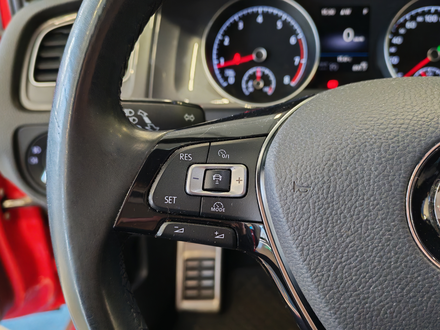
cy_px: 165
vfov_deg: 45.4
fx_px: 394
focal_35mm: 31
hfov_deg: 58.4
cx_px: 220
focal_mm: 6.12
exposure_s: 1/100
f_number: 1.9
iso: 1250
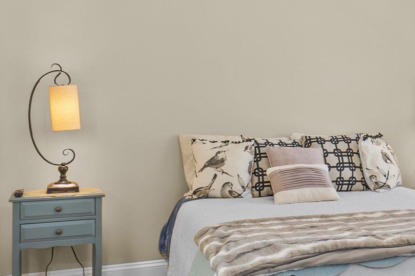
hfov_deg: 33.9
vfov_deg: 24.6
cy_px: 114
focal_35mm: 55
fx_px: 634
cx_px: 387
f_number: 8
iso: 100
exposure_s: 1/1.67
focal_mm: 16
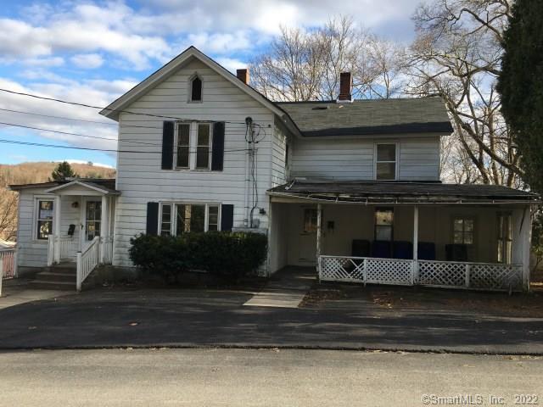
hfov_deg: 61.7
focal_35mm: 29
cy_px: 204
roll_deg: -0.6
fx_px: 455
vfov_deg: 48.2
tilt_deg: +1.7
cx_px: 272
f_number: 2.2
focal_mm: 4.15
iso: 25
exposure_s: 1/545
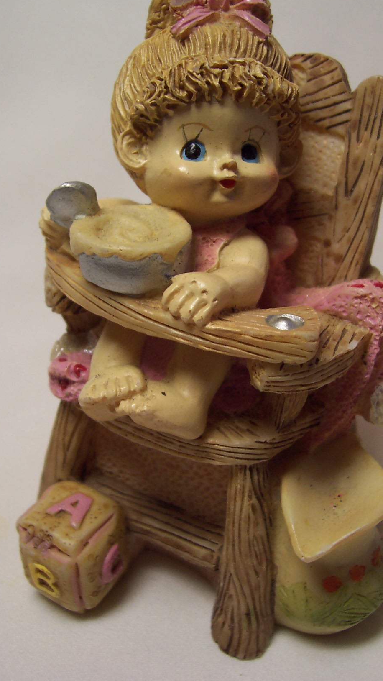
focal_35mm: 41
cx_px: 207
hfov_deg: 29.0
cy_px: 340
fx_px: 740
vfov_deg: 49.4
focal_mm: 5.6
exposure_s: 1/60
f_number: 2.8
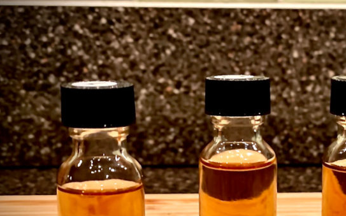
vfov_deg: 12.5
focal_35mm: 104
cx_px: 300
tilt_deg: -9.7
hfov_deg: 19.7
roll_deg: -0.2
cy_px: 185
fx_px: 980
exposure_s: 1/40
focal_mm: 6
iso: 200
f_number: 2
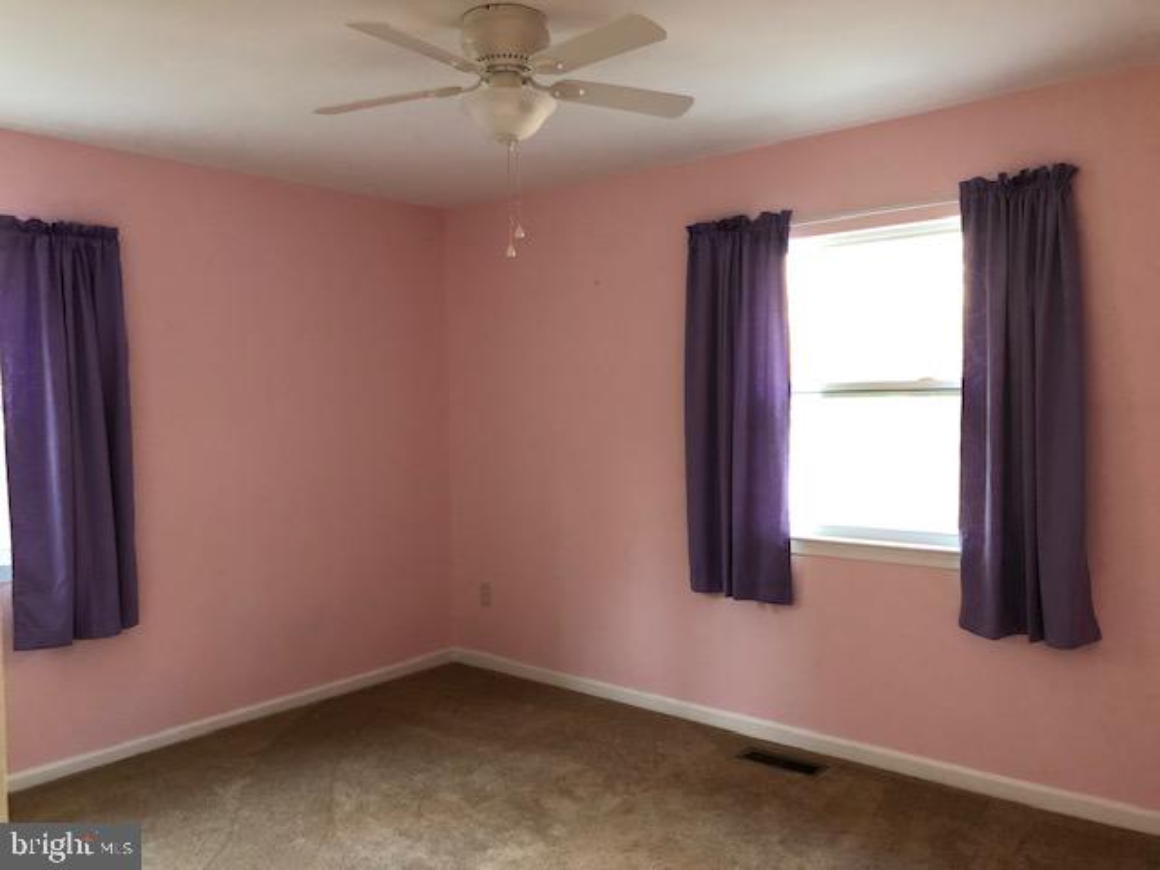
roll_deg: +0.2
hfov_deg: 63.4
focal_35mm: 28
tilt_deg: -2.2
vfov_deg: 49.7
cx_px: 580
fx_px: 938
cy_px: 435
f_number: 1.8
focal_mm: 3.99
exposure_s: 1/15
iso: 100
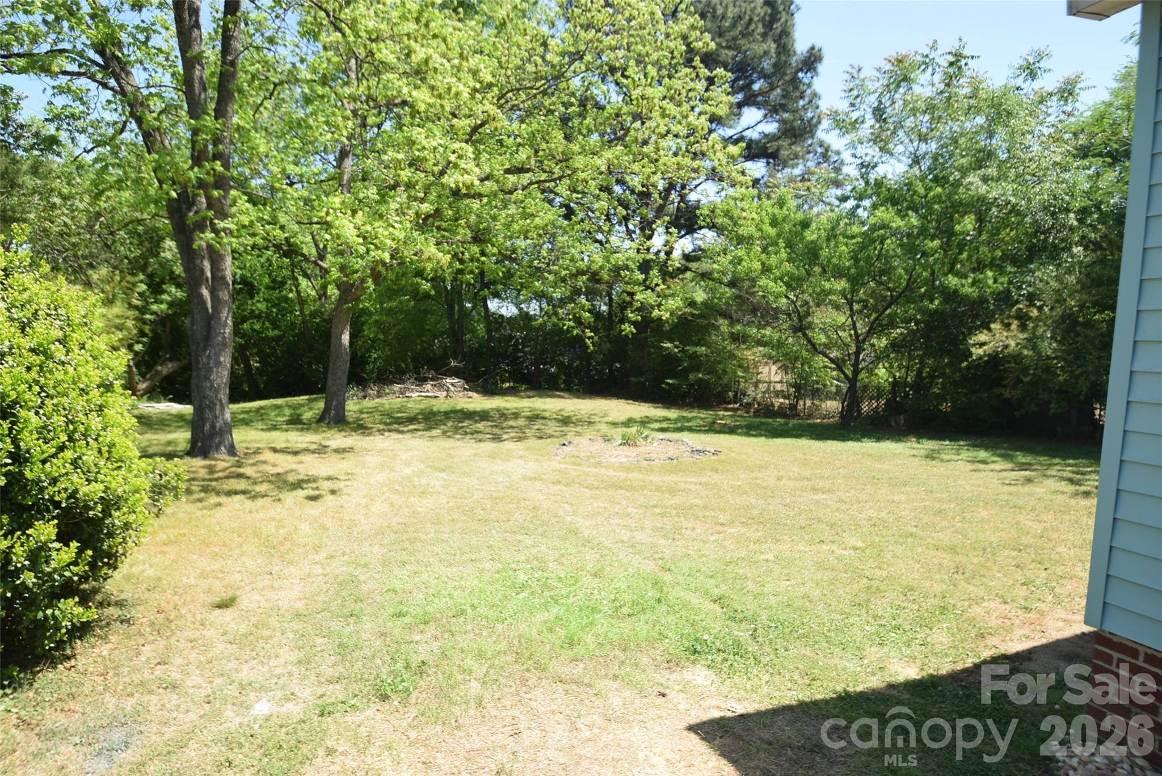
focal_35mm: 21
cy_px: 388
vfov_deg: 59.6
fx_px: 678
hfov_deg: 81.2
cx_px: 581
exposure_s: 1/200
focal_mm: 14
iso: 100
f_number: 7.1
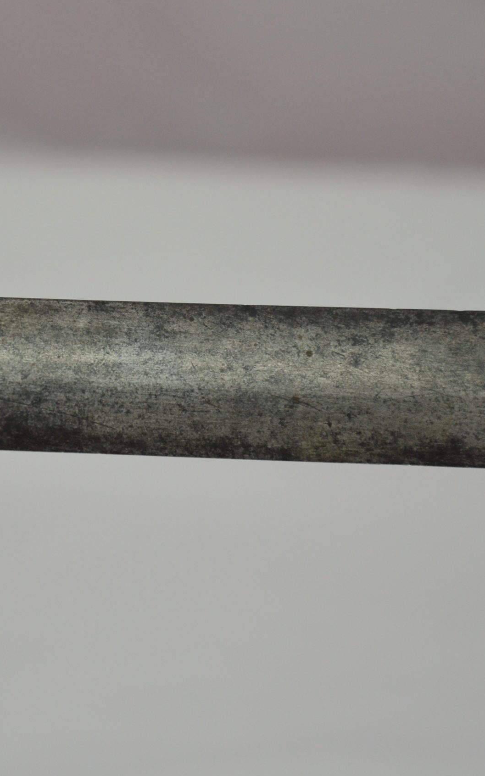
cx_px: 124
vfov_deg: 6.7
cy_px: 388
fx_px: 6593
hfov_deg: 4.2
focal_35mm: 312
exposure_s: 1/200
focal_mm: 135
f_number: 5.6
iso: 800
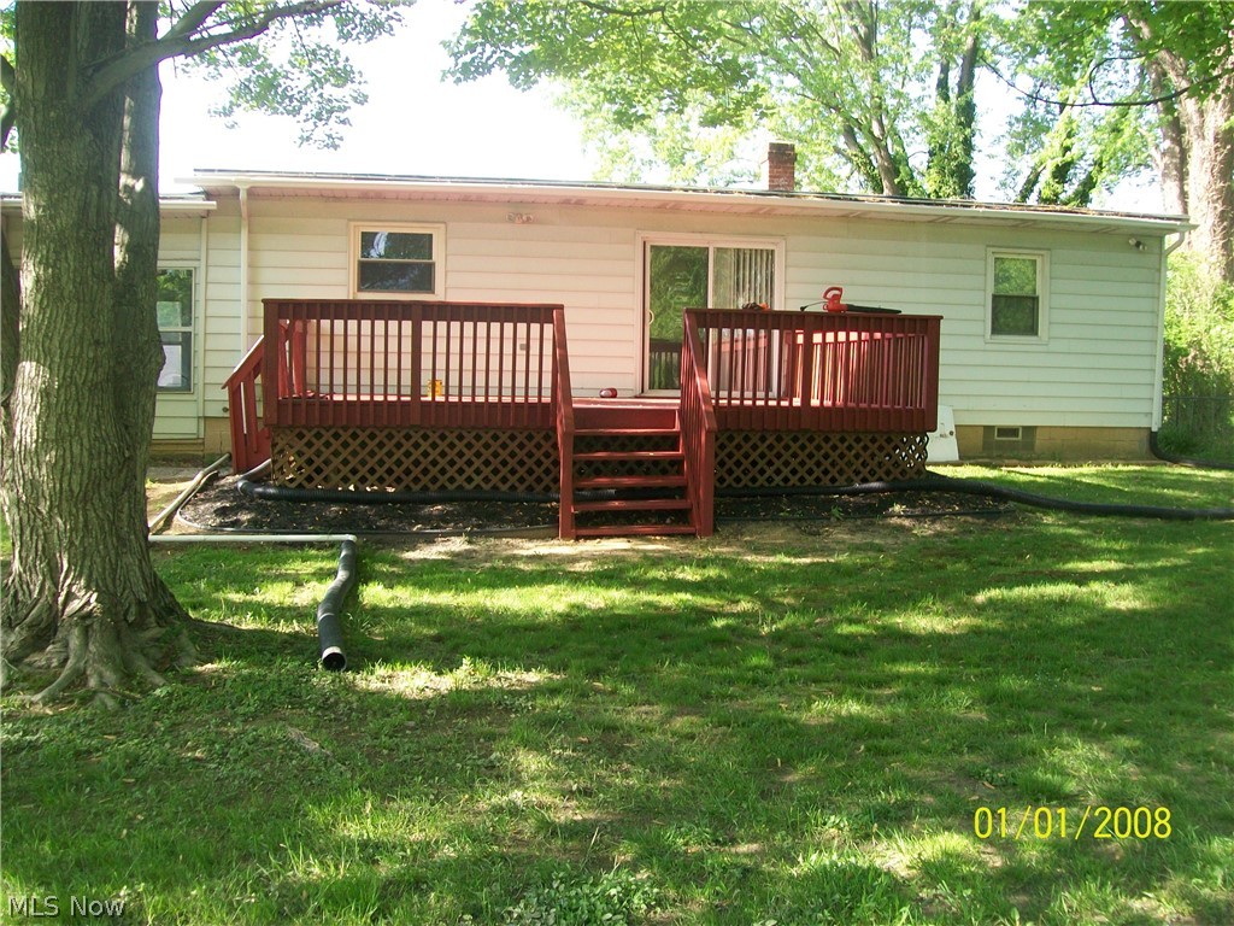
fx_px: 1283
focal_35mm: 36
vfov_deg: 39.7
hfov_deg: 51.4
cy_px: 463
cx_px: 617
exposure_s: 1/125
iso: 64
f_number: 2.7
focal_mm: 6
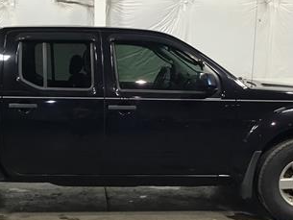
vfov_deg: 22.6
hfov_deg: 29.5
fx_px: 550
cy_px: 134
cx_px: 88
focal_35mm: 65
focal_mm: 3.3
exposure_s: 1/30
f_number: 2.4
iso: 80
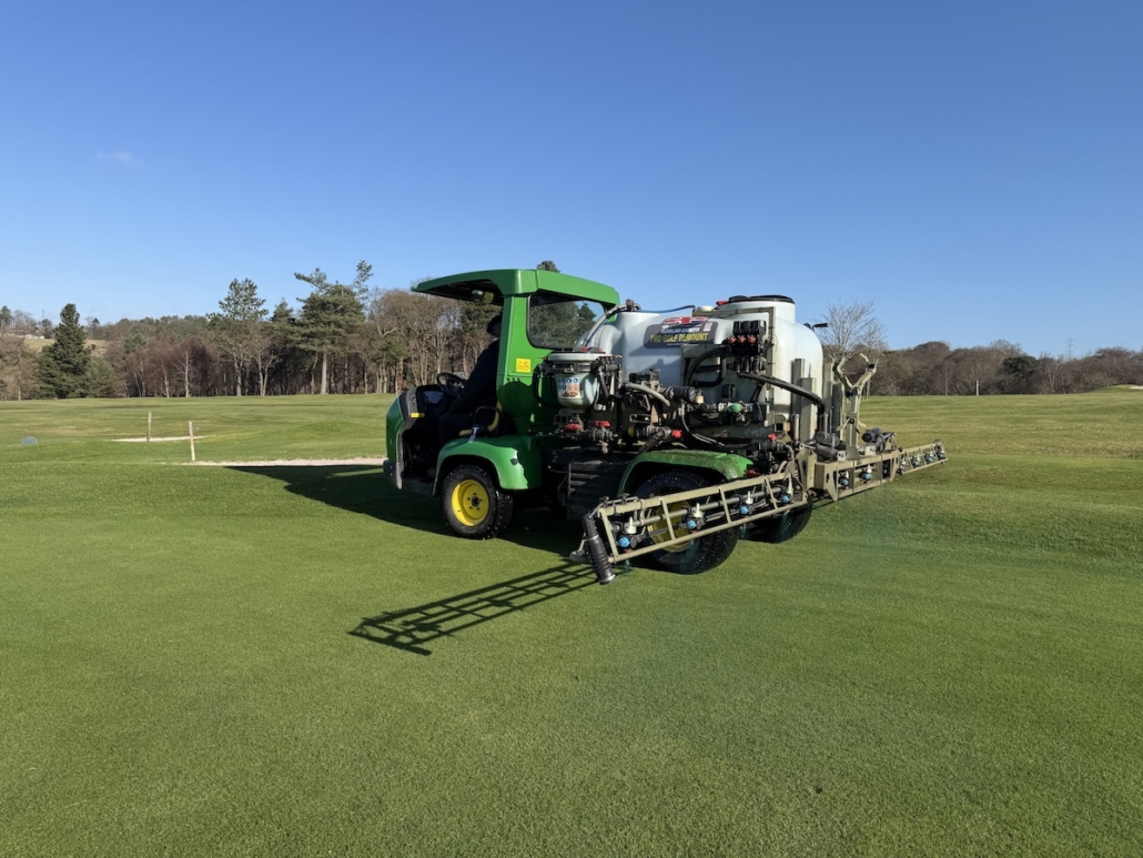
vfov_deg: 56.8
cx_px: 572
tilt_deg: -3.7
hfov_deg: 71.6
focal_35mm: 24
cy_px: 429
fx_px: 793
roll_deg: -2.6
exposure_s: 1/3279
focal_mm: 6.76
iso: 80
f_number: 1.78
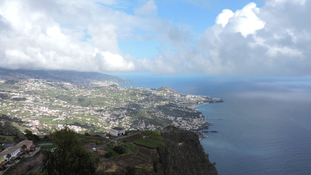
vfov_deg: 32.8
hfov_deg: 55.3
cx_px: 156
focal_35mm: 36
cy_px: 91
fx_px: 297
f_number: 3.2
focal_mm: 5.9
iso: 100
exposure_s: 1/1250
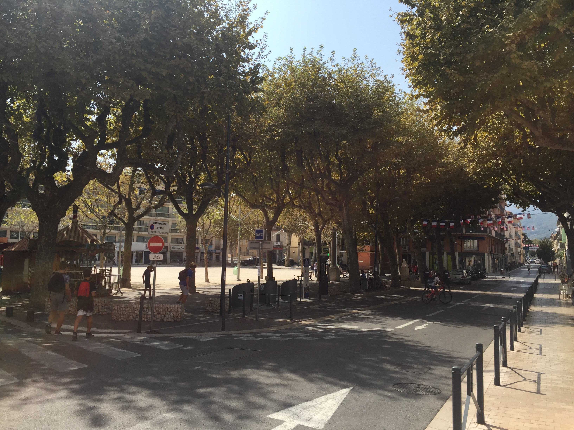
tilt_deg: +5.6
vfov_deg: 48.2
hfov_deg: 61.7
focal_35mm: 29
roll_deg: -2.6
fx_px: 481
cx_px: 287
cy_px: 215
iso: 32
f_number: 2.2
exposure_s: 1/1522
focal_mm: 4.15
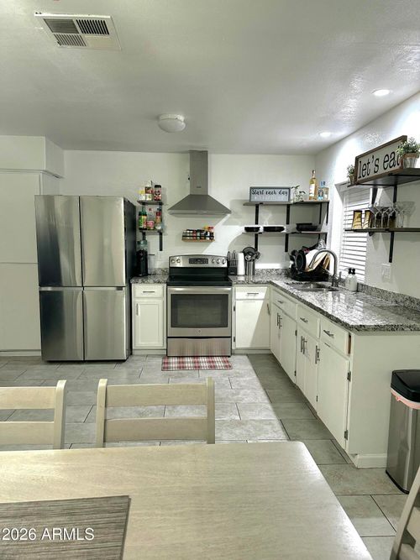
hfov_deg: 56.8
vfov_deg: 71.6
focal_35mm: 24
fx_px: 388
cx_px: 210
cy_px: 280
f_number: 1.78
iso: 250
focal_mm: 6.86
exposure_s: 1/60.2
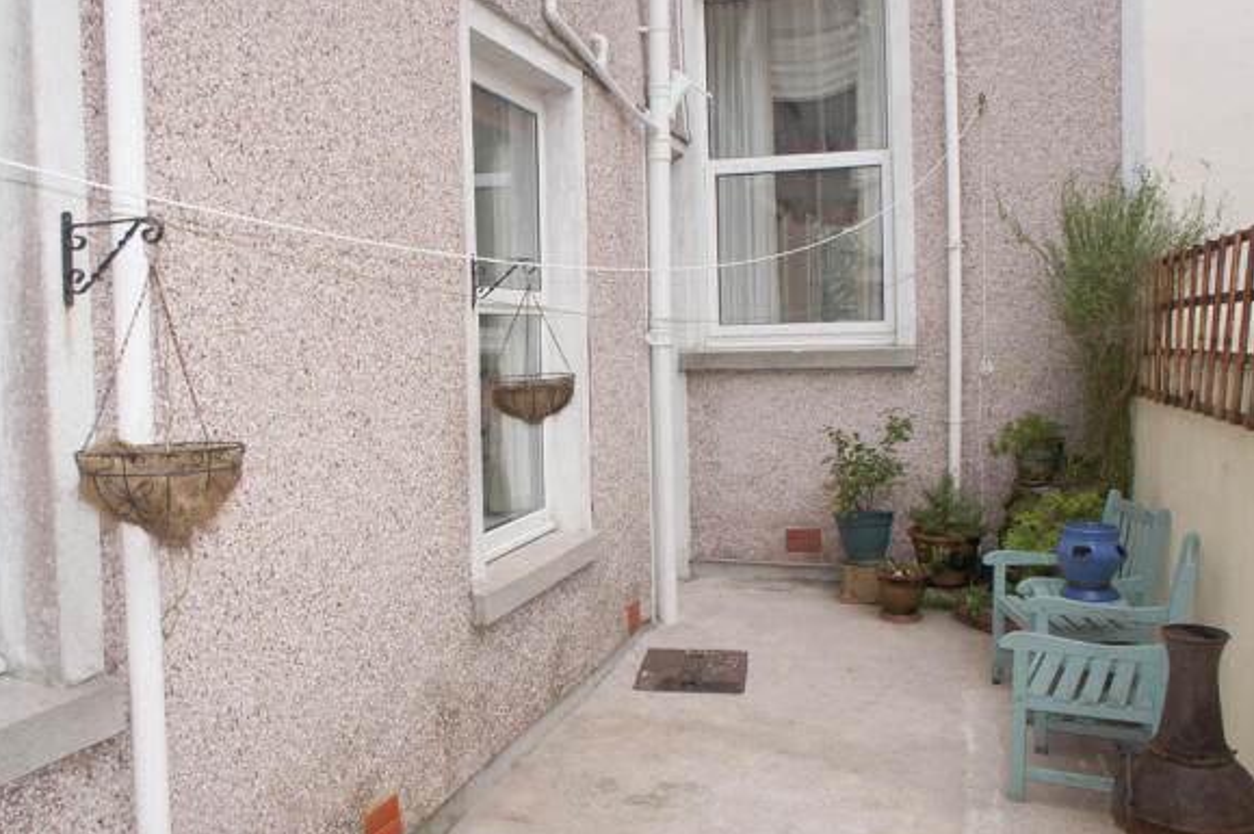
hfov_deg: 55.7
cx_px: 563
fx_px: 1183
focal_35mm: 34
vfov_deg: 38.8
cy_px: 429
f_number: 6.3
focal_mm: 20
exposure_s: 1/100
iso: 200
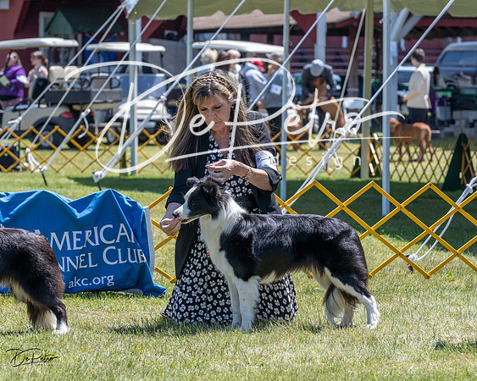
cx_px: 238
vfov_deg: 9.5
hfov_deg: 11.8
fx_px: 2304
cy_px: 190
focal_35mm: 163
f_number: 7.1
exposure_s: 1/1600
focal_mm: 133
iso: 1250
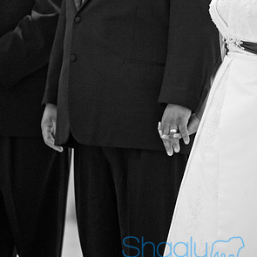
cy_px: 95
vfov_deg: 4.5
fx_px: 3259
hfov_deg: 4.5
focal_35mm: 388
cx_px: 129
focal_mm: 200
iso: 400
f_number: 2.8
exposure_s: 1/100
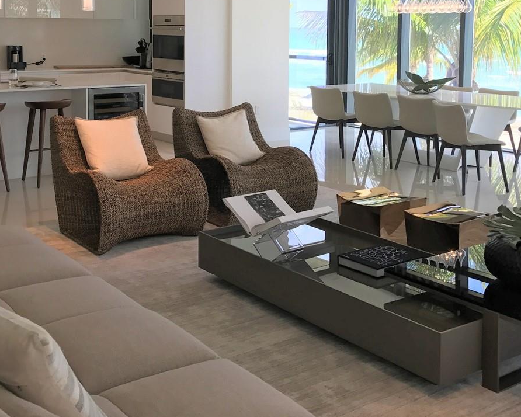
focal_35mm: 49
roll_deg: +0.0
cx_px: 251
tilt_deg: -3.1
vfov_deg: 30.2
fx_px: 756
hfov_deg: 38.0
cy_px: 89
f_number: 1.8
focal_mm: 3.99
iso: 20
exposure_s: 1/154
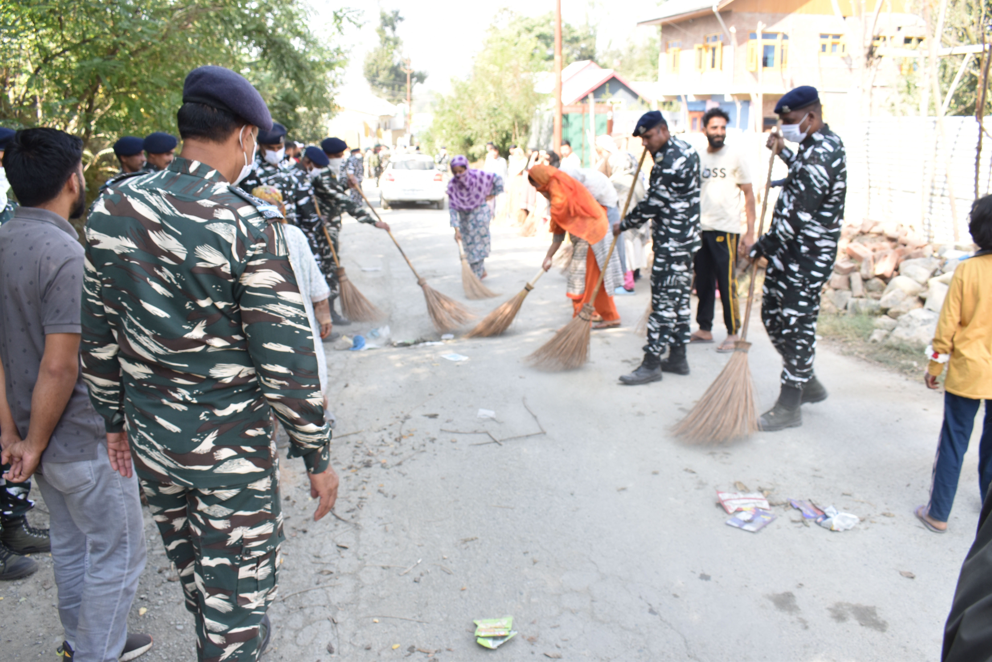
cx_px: 496
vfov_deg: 43.6
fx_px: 827
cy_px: 331
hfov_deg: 61.9
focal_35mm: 30
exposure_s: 1/125
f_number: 5.6
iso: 320
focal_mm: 20
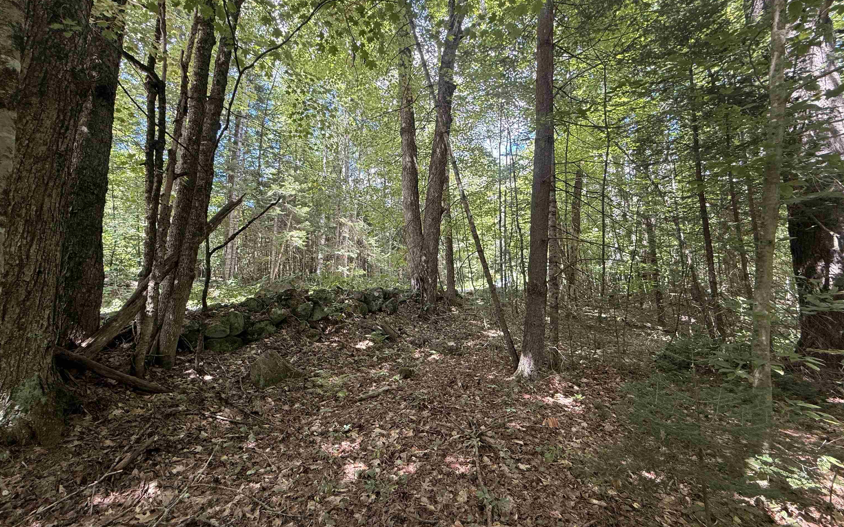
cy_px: 254
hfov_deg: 101.5
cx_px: 420
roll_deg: +0.5
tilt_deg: +7.4
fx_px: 345
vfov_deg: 74.8
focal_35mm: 15
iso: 125
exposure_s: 1/99
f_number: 2.2
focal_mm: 2.22
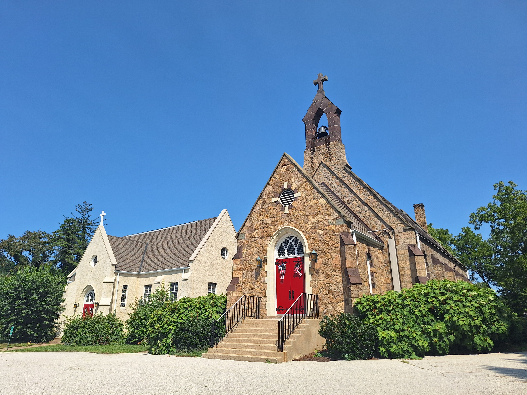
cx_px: 264
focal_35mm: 23
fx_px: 350
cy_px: 198
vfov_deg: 58.9
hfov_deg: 73.9
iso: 40
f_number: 1.8
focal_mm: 5.54
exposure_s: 1/2899
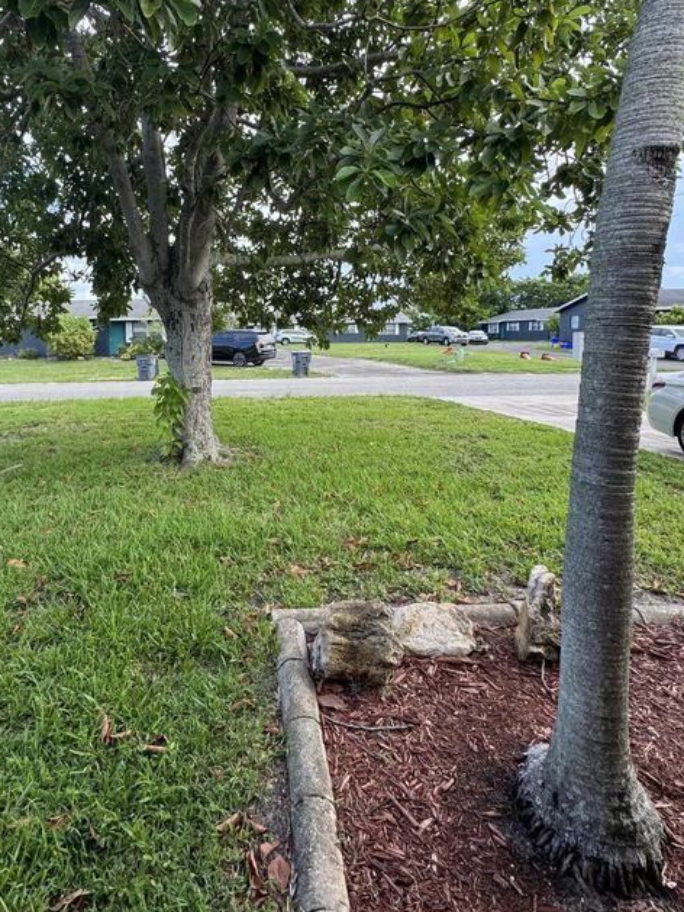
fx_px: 500
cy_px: 375
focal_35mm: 19
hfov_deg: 67.2
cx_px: 239
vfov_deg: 83.8
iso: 40
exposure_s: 1/148
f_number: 2.2
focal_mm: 2.22
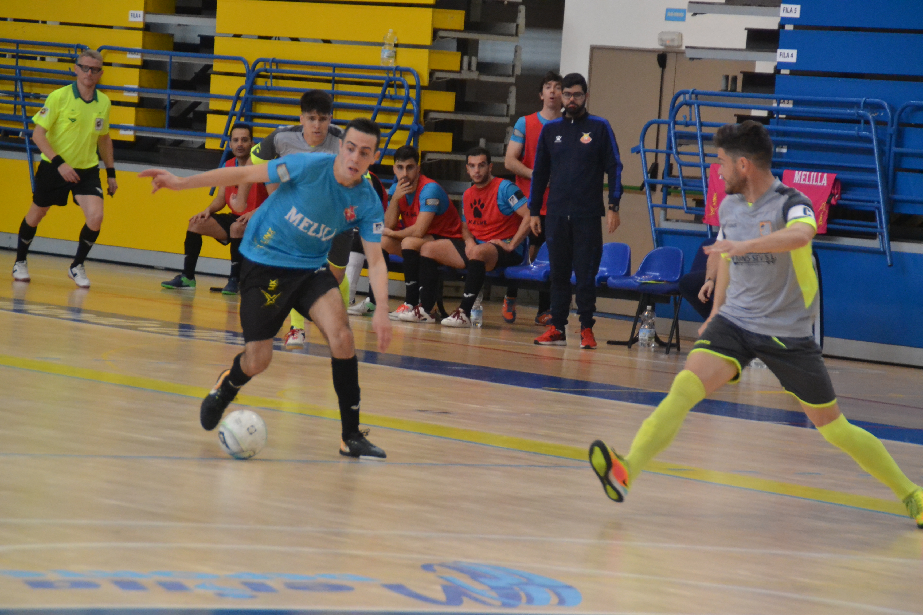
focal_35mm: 225
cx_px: 462
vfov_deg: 6.1
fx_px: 5768
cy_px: 308
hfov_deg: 9.1
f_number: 6.3
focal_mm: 150
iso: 3200
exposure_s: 1/320
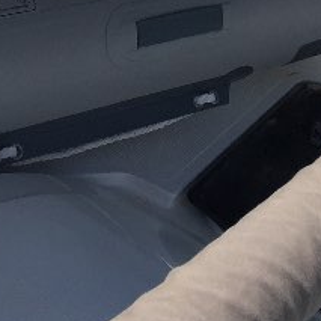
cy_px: -179
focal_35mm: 123
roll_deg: -25.3
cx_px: 122
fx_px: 1290
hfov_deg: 14.2
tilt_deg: -30.5
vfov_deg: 13.3
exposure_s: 1/3597
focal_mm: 4.15
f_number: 2.2
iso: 32
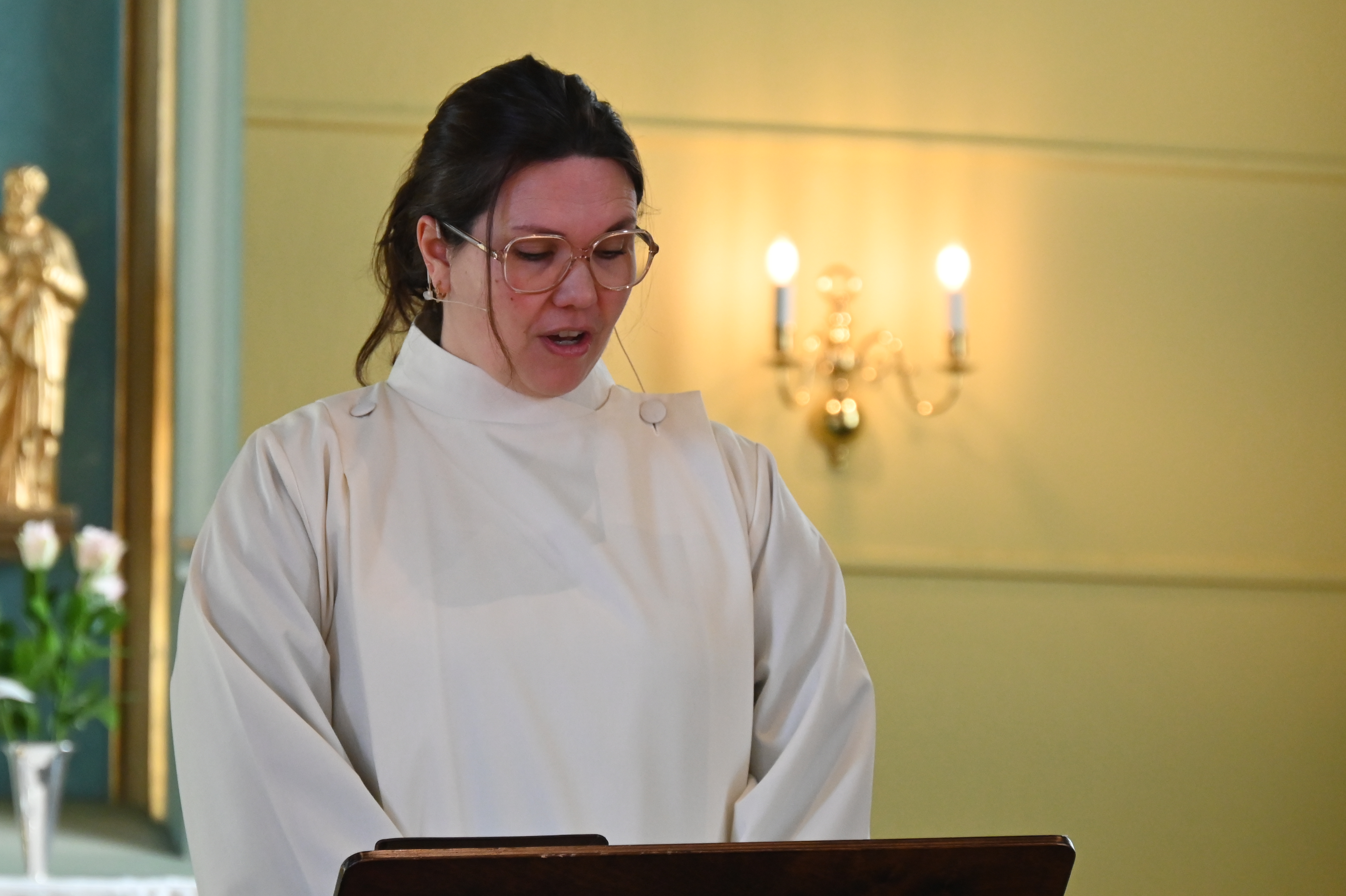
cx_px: 540
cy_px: 451
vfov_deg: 6.3
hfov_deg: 9.5
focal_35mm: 217
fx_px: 8108
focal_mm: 145
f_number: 6.3
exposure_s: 1/200
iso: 3200
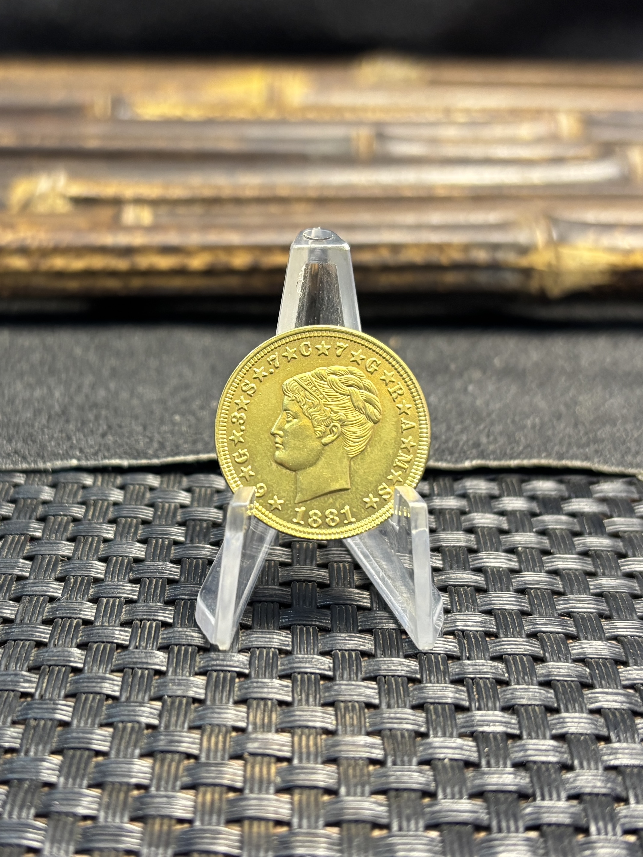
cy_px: 428
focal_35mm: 26
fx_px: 644
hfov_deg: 53.1
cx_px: 322
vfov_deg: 67.3
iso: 160
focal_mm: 5.96
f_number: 1.6
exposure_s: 1/50
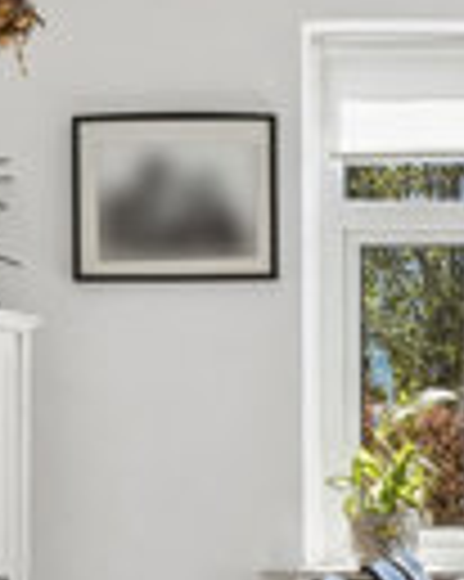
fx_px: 2250
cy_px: 452
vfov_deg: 14.6
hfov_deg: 11.4
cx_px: 649
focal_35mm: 131
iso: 200
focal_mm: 15
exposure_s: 1/13
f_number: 8
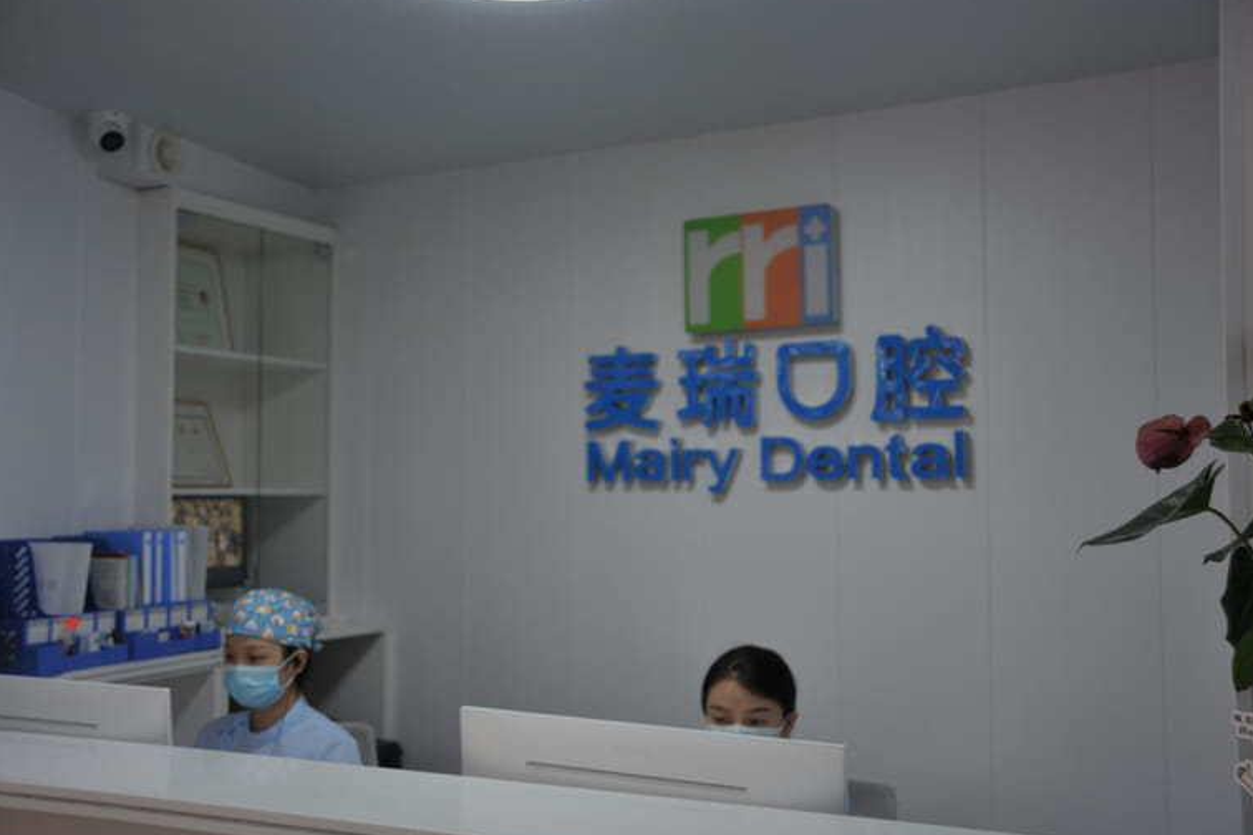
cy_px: 418
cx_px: 605
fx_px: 1288
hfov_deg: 51.9
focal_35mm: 37
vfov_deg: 35.9
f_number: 3.2
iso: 200
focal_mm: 35
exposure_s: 1/100
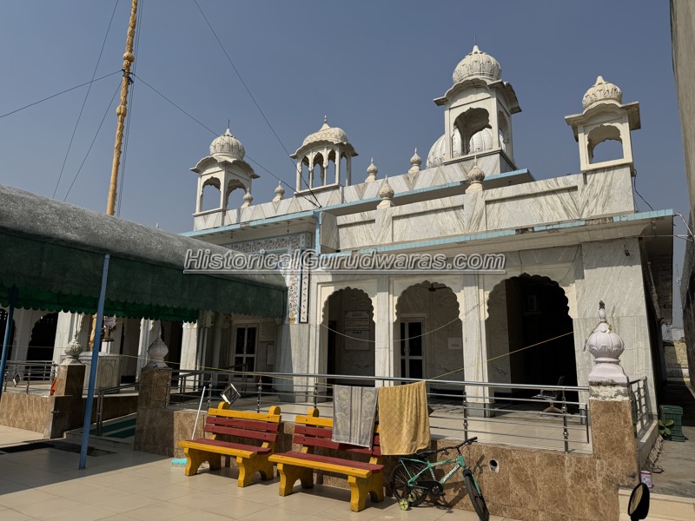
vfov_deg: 56.8
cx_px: 348
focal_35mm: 24
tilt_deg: +11.7
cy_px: 260
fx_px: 482
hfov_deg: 71.6
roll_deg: -0.9
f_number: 1.78
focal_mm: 6.76
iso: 80
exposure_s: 1/9009
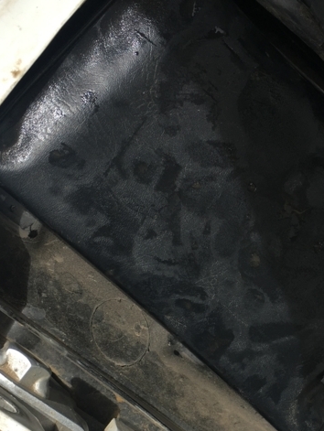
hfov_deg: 23.0
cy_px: 309
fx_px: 785
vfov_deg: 30.3
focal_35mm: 63
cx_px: 255
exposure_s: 1/986
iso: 25
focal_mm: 4.15
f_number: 2.2
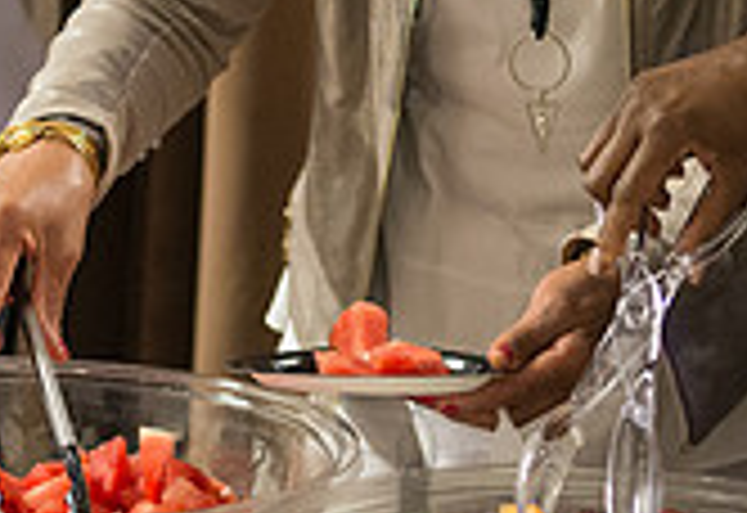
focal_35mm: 132
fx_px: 2764
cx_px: 411
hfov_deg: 15.4
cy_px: 430
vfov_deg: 10.6
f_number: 2.8
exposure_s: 1/125
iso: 4000
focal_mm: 35
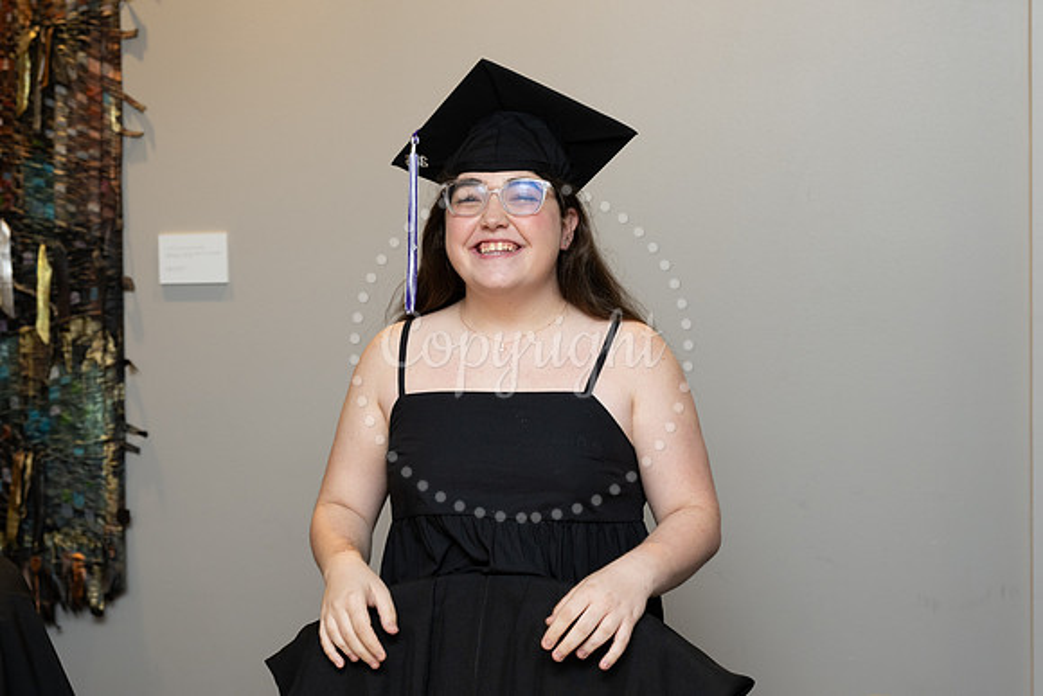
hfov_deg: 33.8
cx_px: 522
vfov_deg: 22.9
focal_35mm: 59
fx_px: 1717
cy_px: 348
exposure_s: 1/80
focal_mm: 56
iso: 640
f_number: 5.6
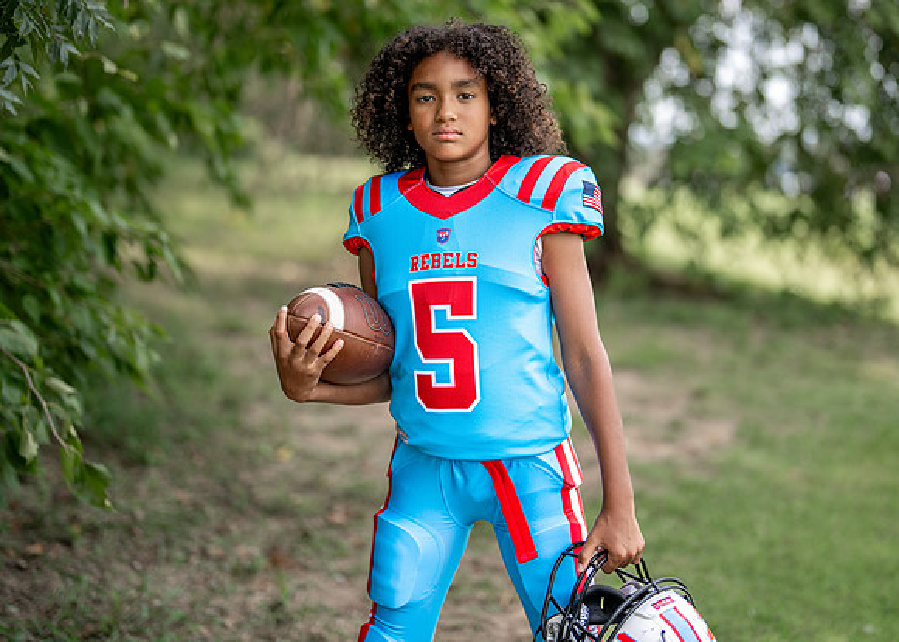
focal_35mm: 64
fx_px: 1621
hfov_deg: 31.0
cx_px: 491
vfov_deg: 22.4
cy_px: 254
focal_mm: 50
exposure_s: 1/2000
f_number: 1.2
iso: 100
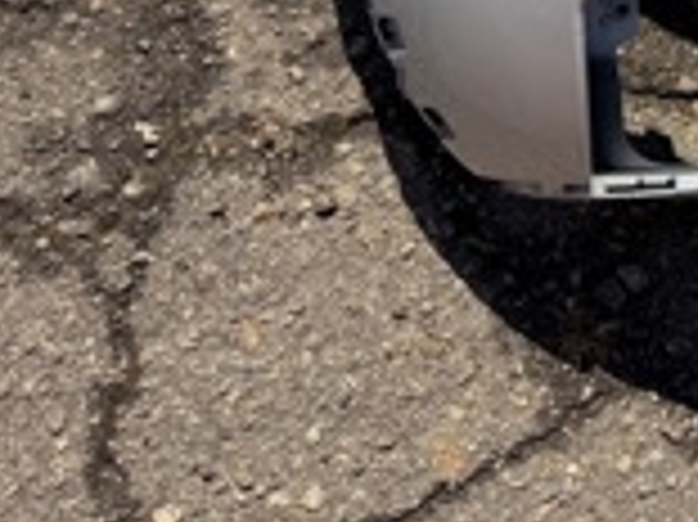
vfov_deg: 13.1
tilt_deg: -58.0
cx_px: 1432
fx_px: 1995
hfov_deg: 15.5
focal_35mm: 99
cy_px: -495
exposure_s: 1/5348
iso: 80
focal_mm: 6.76
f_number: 1.78
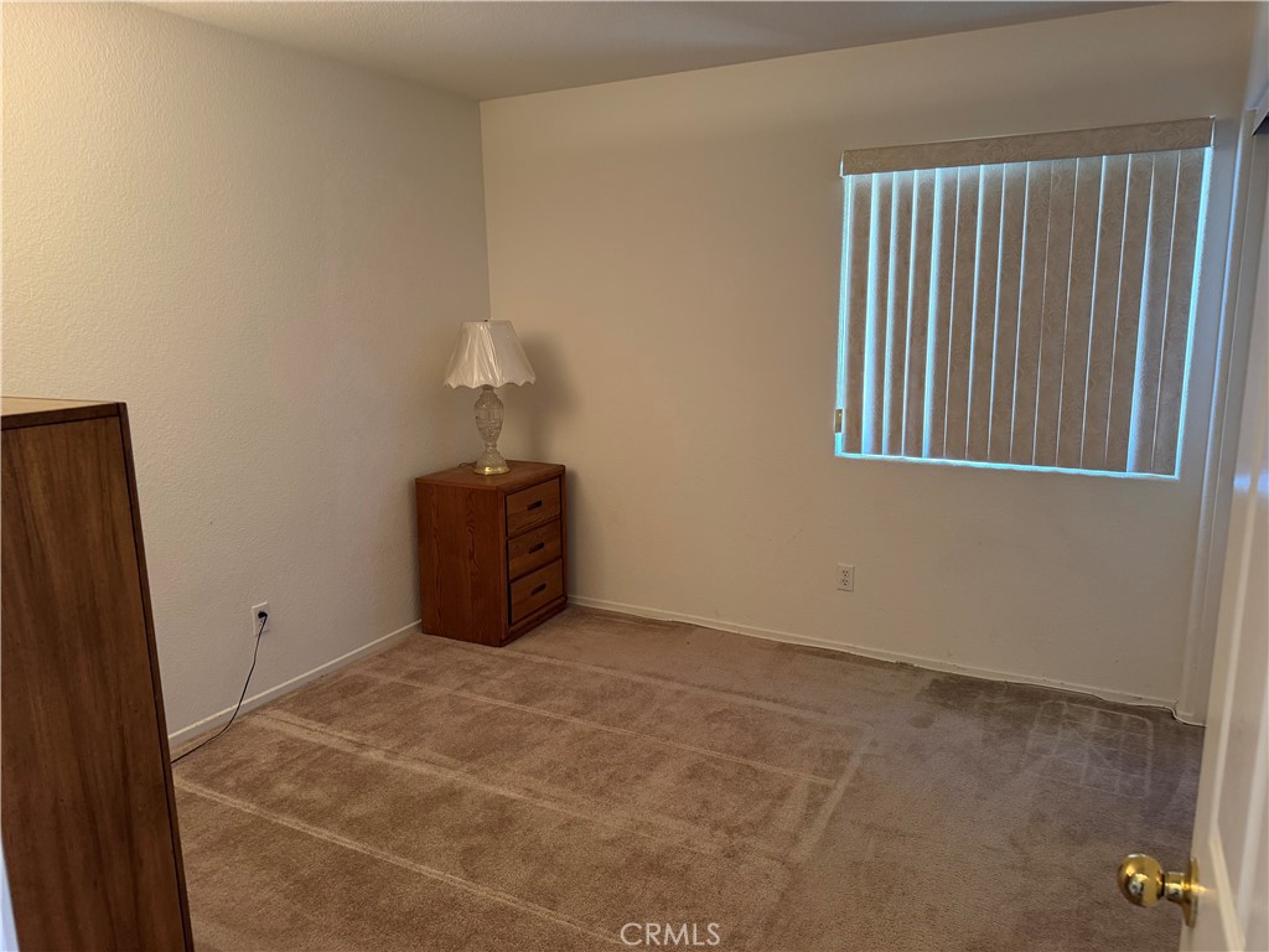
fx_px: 880
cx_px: 634
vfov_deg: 56.8
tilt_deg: -11.9
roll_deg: +2.0
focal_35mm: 24
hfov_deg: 71.6
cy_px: 476
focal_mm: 6.76
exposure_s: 1/60
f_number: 1.78
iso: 320
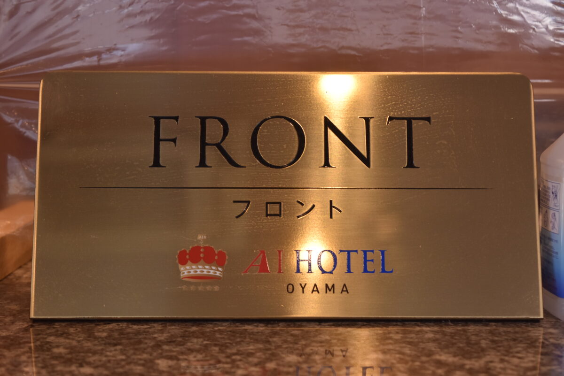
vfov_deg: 17.5
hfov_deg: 26.0
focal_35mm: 78
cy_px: 188
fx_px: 1222
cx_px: 282
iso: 400
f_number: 5.6
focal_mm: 52
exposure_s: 1/50
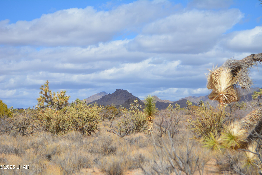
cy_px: 88
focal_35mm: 82
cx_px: 131
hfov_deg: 24.6
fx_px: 601
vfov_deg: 16.6
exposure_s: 1/2000
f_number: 7.1
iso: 400
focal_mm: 55
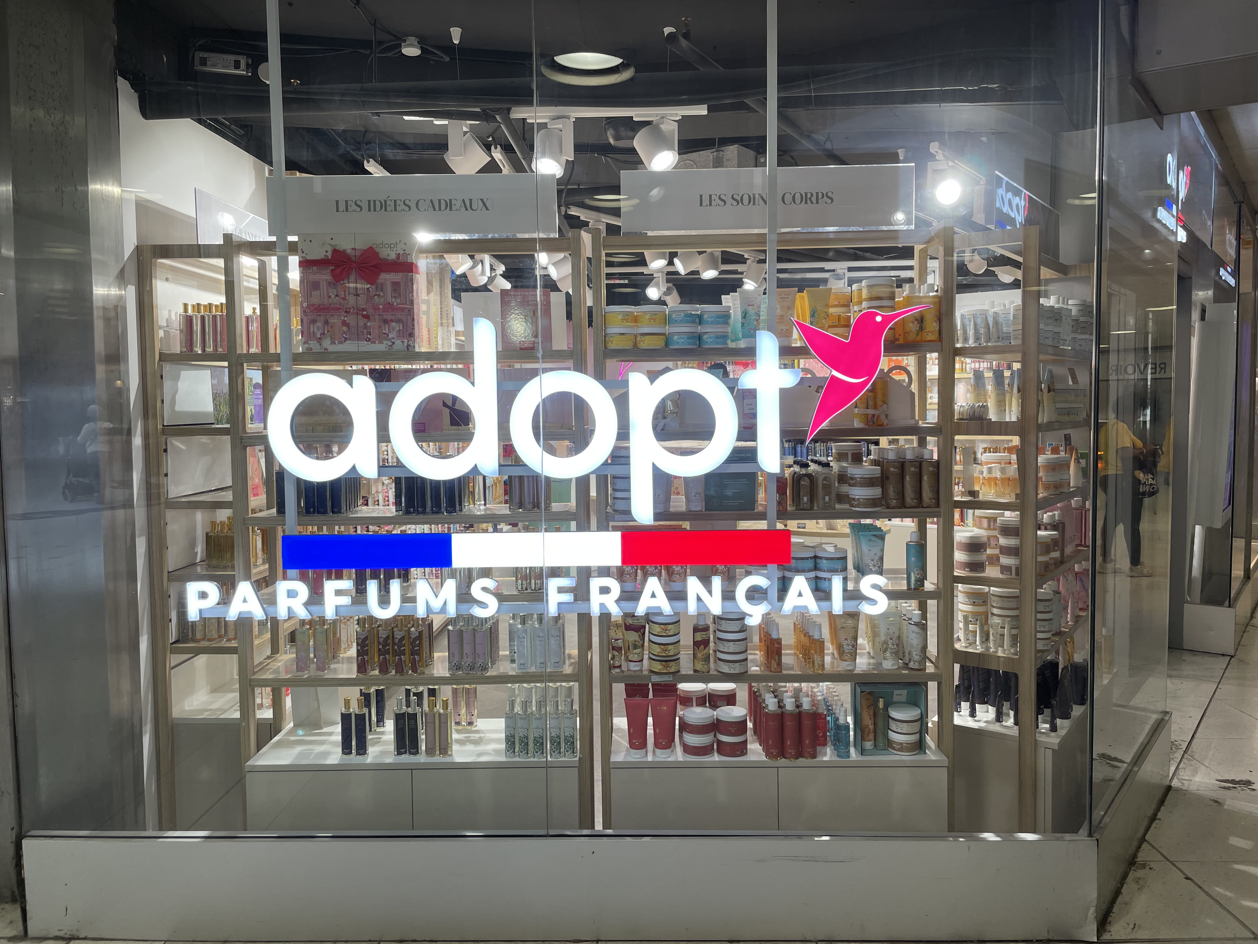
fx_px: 945
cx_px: 629
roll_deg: +0.9
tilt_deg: -3.6
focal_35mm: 26
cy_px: 472
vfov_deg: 53.1
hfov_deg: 67.3
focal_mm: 4.2
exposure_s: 1/115
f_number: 1.6
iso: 32
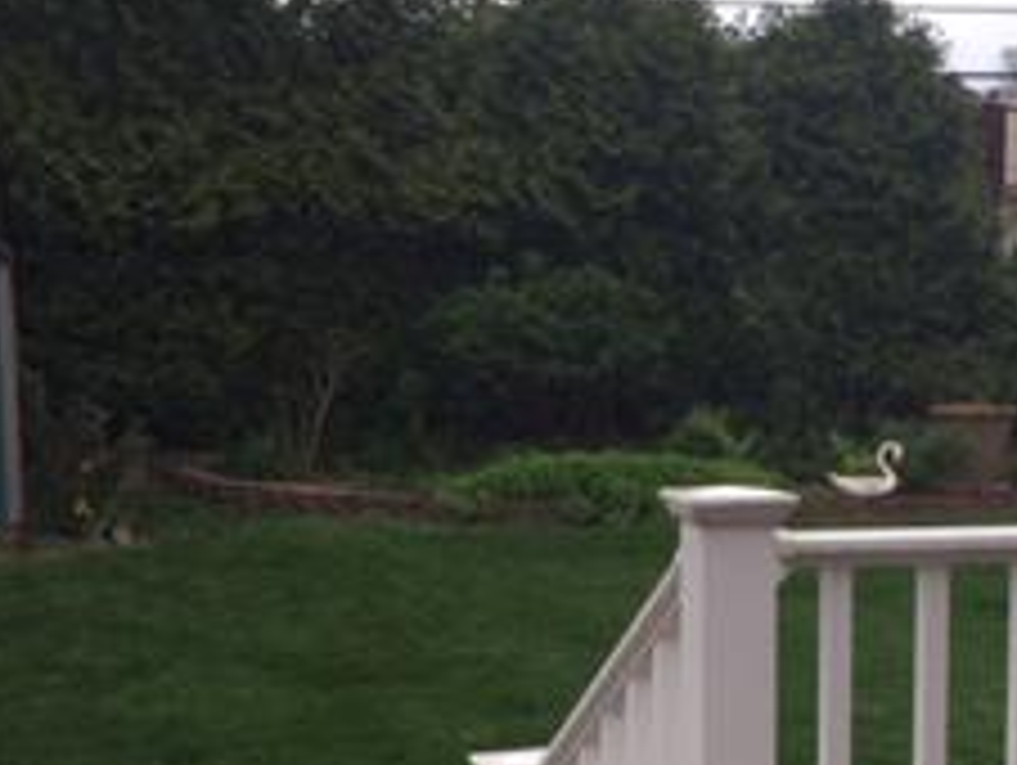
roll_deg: -0.8
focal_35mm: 82
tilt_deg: -11.0
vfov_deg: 17.8
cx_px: 765
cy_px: 688
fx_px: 2412
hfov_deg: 23.6
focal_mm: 4.15
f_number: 2.2
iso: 32
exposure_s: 1/476
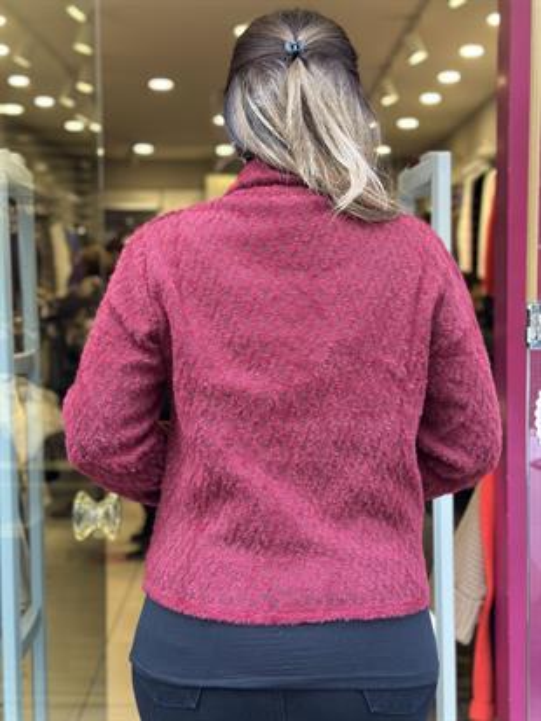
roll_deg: -0.2
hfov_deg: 30.3
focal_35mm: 48
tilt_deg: -2.7
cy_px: 360
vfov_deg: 39.6
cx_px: 270
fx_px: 1000
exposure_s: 1/101
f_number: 1.78
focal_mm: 6.86
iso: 125
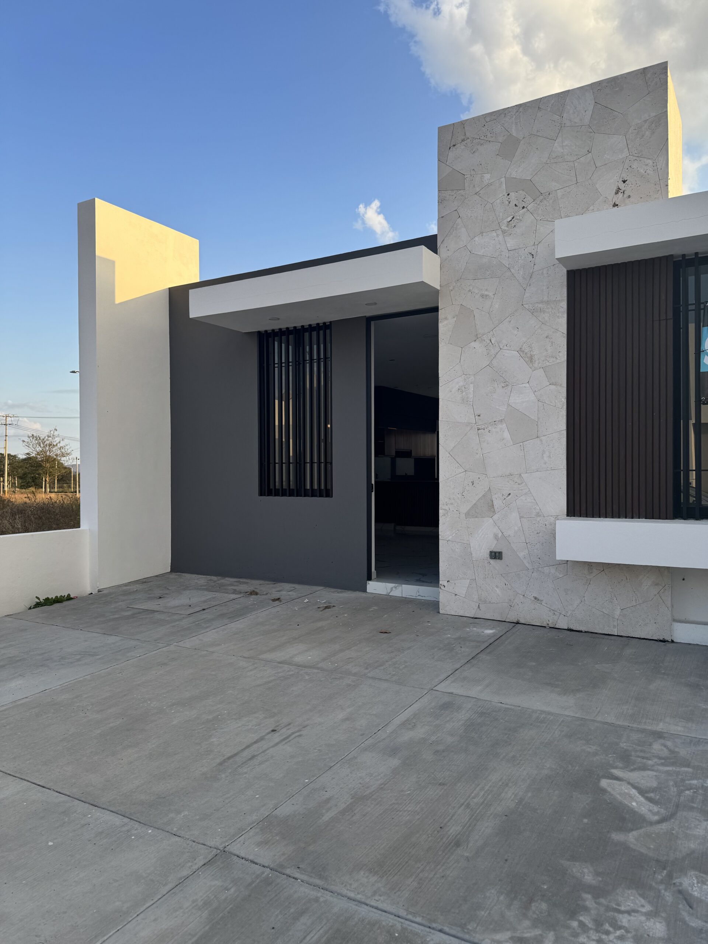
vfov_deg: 71.6
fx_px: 654
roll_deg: -0.1
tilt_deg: +0.3
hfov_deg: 56.8
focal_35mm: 24
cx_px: 354
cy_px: 472
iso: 80
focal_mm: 6.76
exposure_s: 1/1597
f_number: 1.78
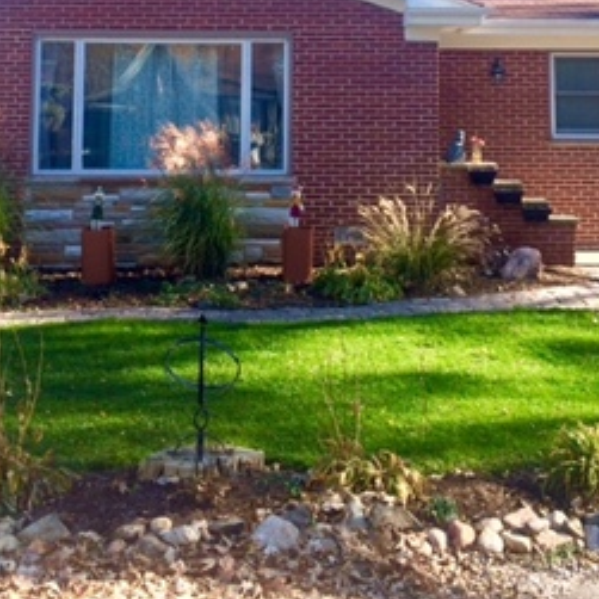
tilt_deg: +2.2
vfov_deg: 32.6
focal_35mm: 49
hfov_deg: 34.7
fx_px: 959
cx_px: 294
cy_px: 36
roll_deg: +0.2
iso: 32
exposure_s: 1/441
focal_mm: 4.15
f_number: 2.2
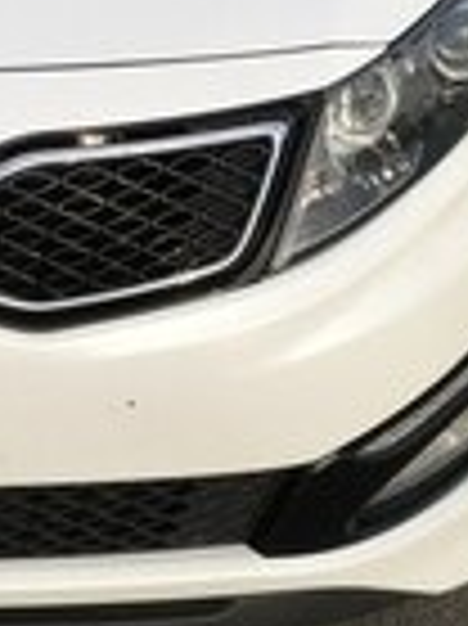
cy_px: -252
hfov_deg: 7.2
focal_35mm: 204
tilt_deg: -13.5
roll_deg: -0.8
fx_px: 3683
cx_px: -216
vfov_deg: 9.5
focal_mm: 6.6
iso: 20
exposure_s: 1/754
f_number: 2.8
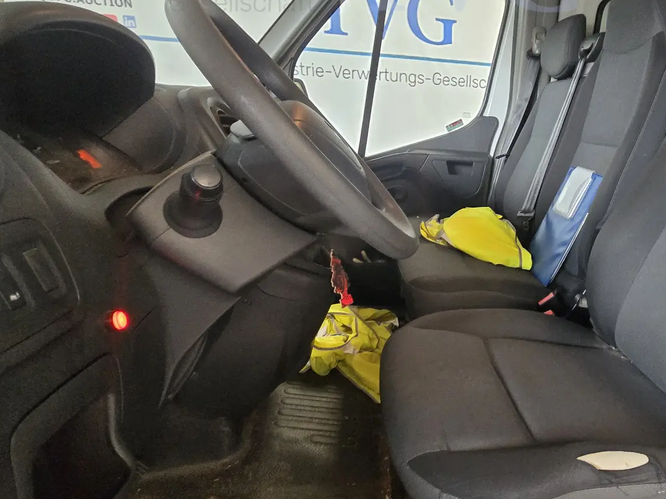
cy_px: 263
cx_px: 501
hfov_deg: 71.1
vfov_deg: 61.0
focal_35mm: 22
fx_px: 423
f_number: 2.2
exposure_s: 1/50
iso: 640
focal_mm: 2.2
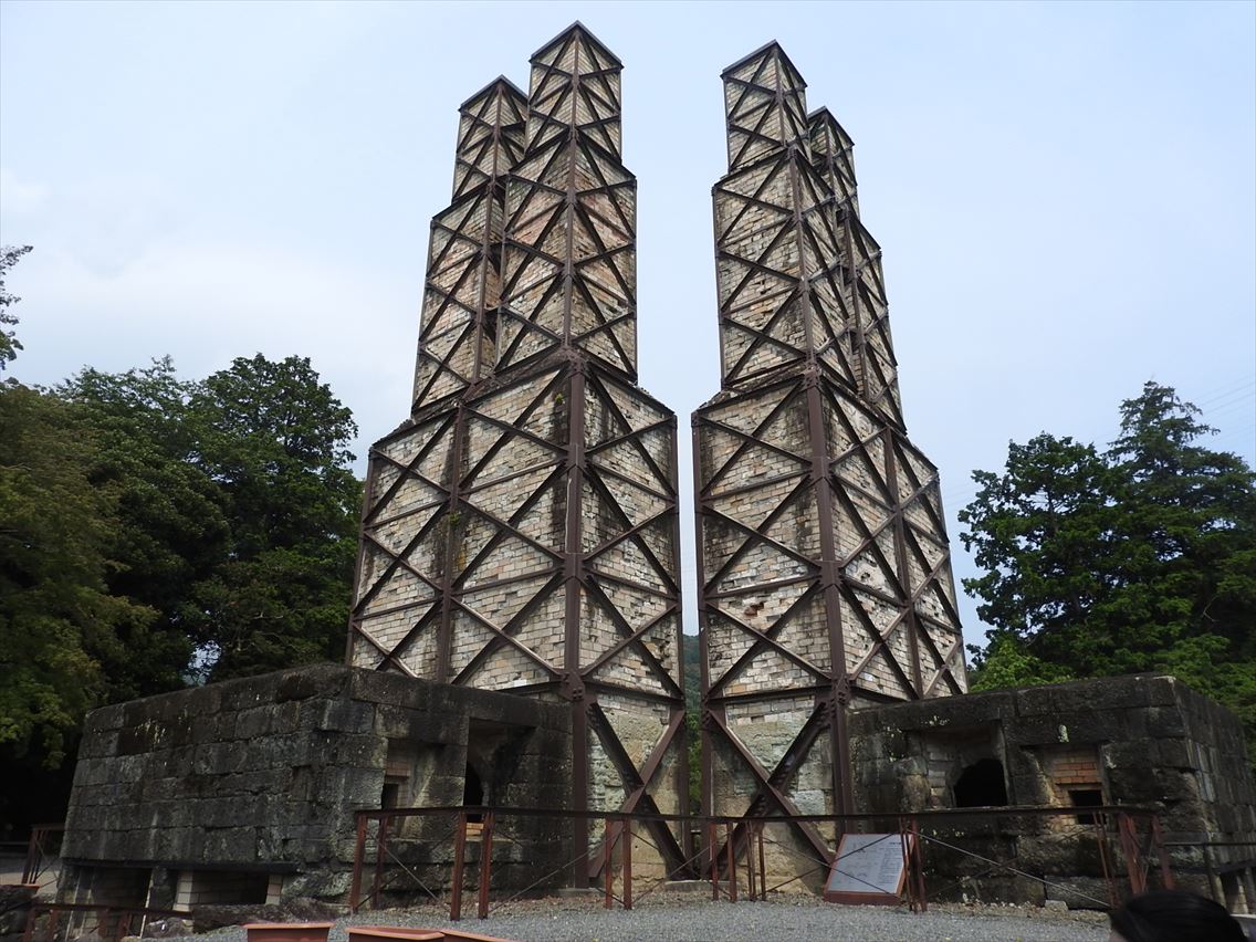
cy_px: 471
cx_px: 628
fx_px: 871
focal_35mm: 24
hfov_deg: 71.6
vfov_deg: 56.8
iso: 100
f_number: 3.3
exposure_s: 1/1600
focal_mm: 4.3
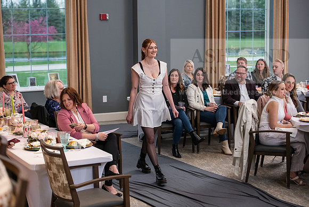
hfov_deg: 28.8
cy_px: 104
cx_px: 154
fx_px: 601
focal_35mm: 70
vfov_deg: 19.5
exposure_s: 1/200
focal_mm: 70
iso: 1600
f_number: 3.5
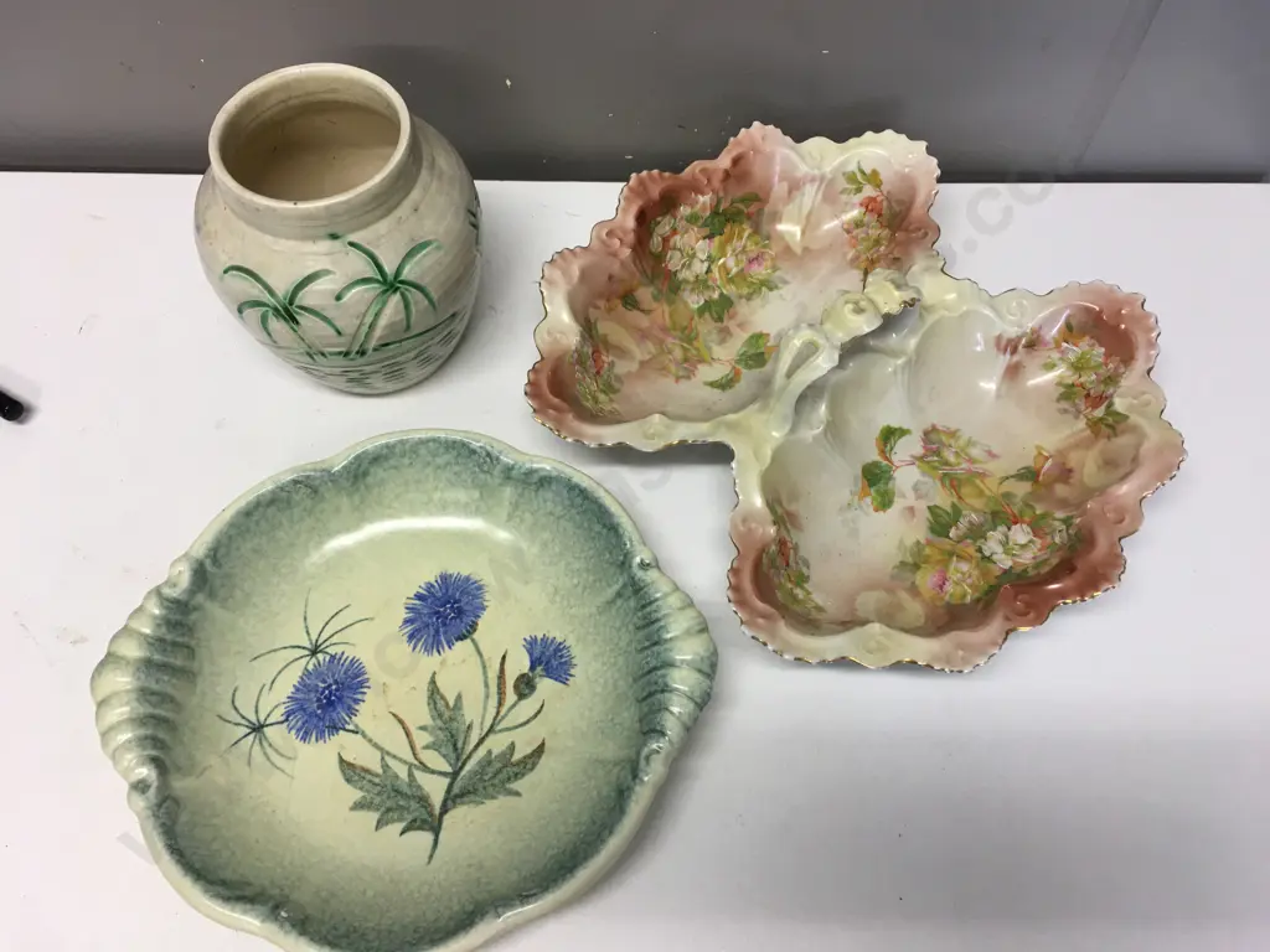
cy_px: 476
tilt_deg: -58.9
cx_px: 635
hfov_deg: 61.7
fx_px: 1064
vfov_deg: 48.2
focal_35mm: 29
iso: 32
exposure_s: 1/33
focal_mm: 4.15
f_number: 2.2
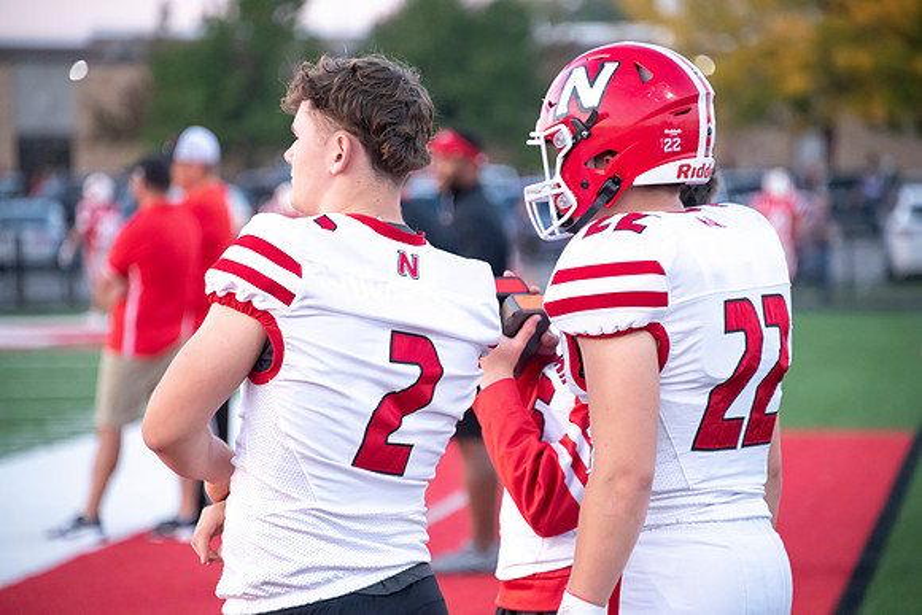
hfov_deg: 6.9
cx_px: 461
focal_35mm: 300
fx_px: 7685
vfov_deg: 4.6
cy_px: 308
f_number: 5.6
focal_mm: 300
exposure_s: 1/640
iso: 4000
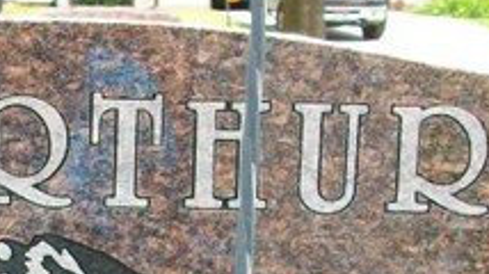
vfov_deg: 10.2
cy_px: 424
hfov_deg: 18.5
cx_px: 62
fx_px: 1477
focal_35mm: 114
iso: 64
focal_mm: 5.7
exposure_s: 1/160
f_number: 2.8
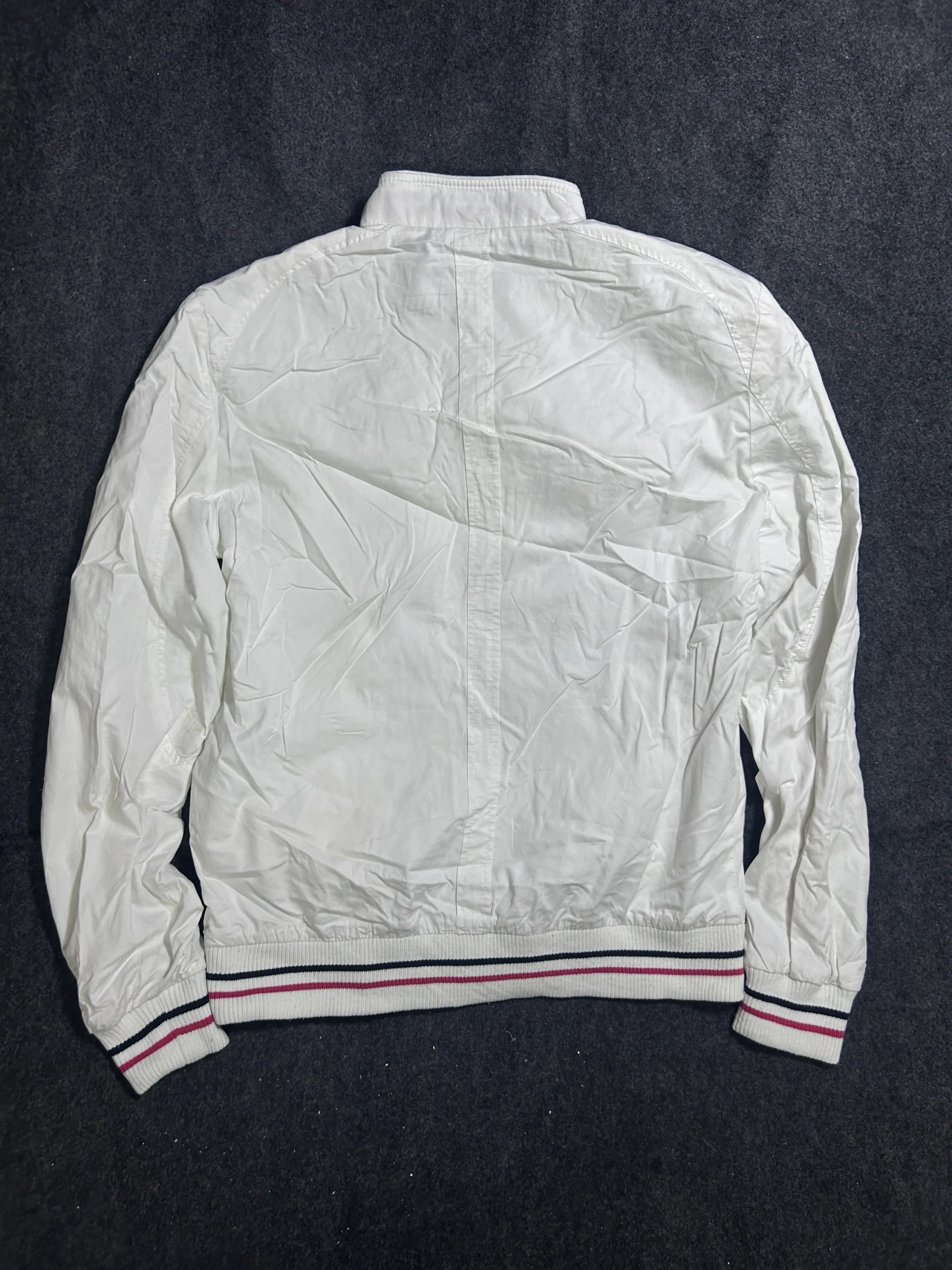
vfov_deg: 67.3
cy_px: 635
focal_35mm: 26
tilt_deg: -68.9
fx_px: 953
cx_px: 476
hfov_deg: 53.1
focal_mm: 5.7
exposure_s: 1/100
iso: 100
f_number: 1.5
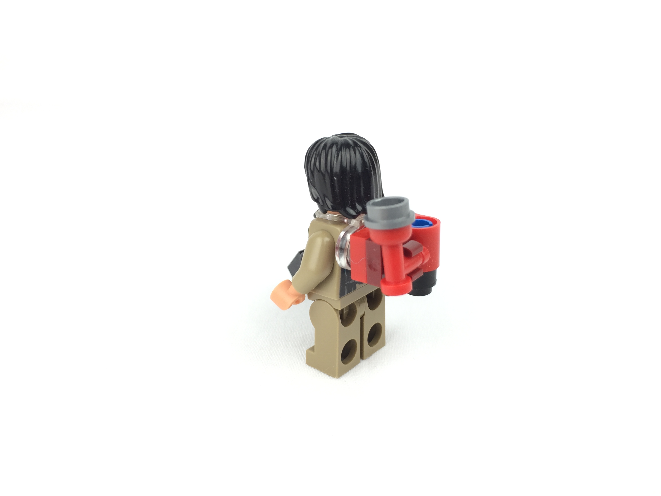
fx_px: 554
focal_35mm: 29
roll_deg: -0.1
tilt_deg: -21.8
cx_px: 330
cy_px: 248
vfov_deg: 48.2
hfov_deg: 61.7
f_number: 2.2
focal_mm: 4.15
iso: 32
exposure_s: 1/60
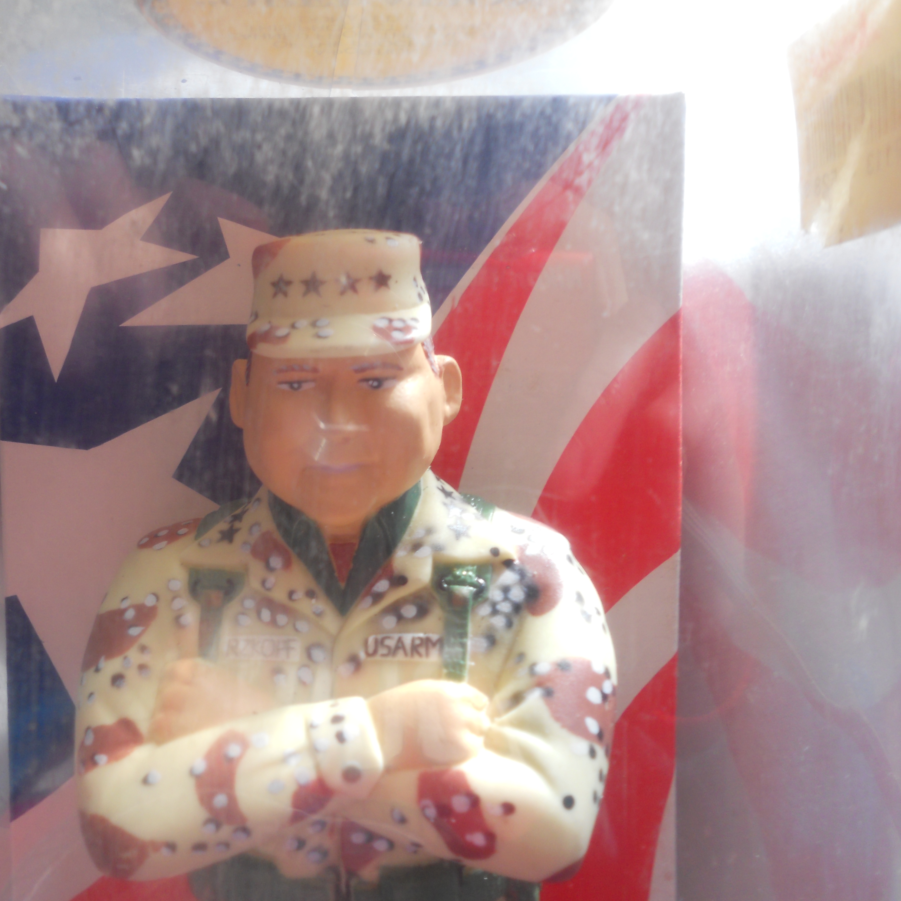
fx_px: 1119
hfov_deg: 43.5
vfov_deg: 43.9
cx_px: 334
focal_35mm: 38
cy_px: 447
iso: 80
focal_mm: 5.8
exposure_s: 1/40
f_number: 3.5
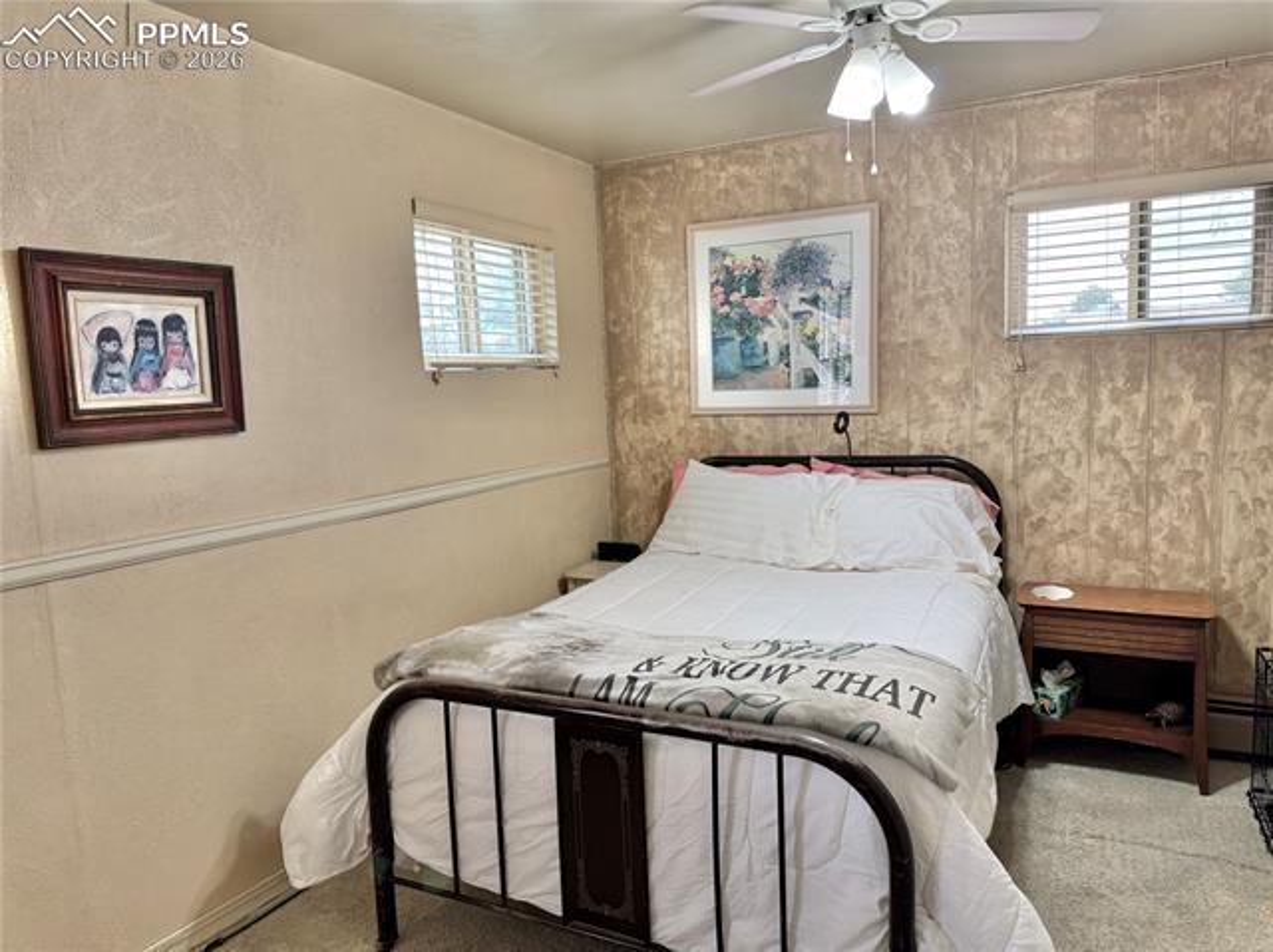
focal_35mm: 24
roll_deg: +2.3
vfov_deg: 56.8
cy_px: 476
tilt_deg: -7.9
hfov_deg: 71.6
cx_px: 636
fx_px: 882
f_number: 1.78
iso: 125
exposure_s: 1/120
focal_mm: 6.76
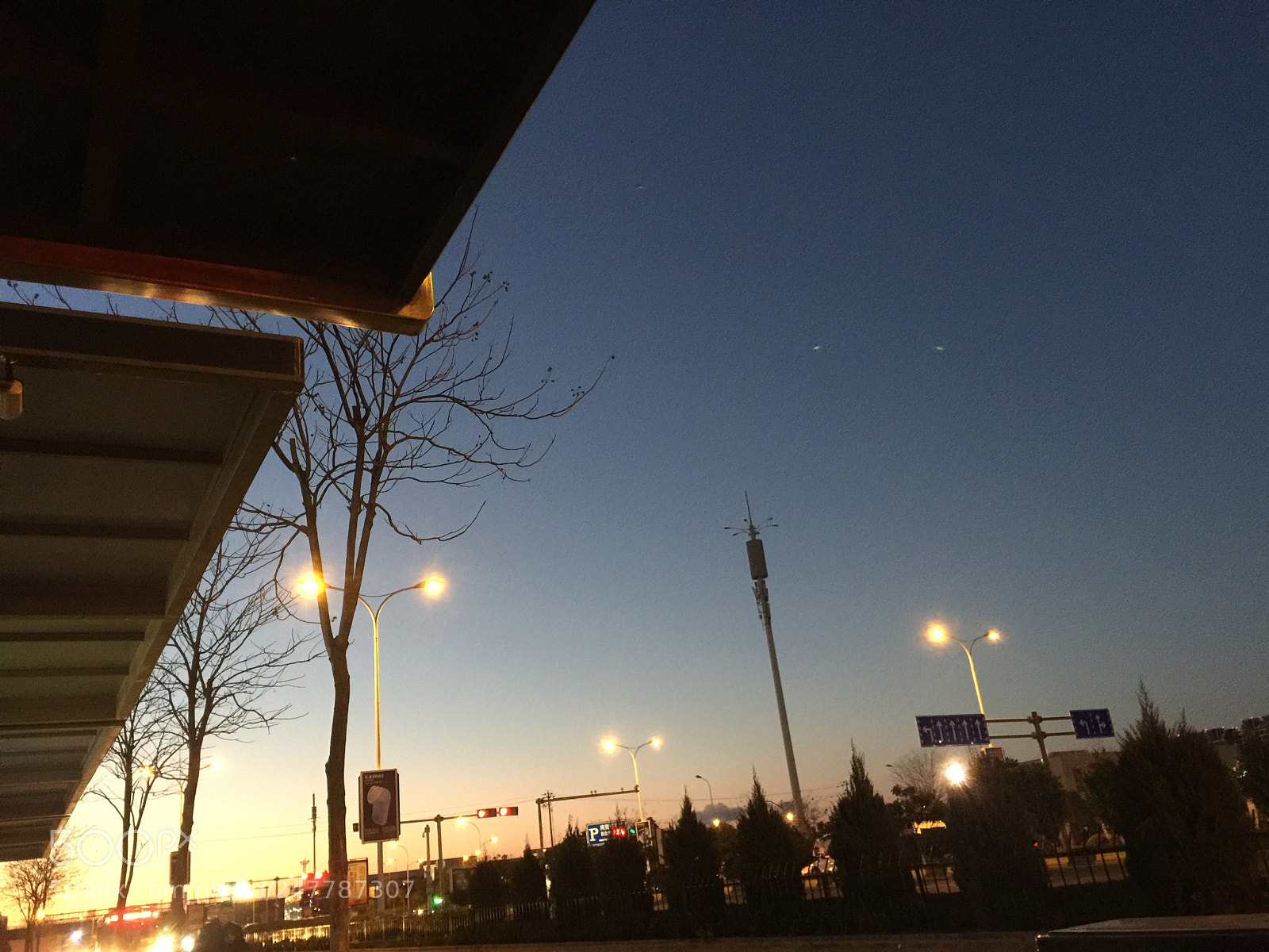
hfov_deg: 61.7
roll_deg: +5.2
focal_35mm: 29
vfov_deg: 48.2
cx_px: 634
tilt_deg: +20.6
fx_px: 1063
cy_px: 476
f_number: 2.2
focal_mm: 4.15
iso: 125
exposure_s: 1/8
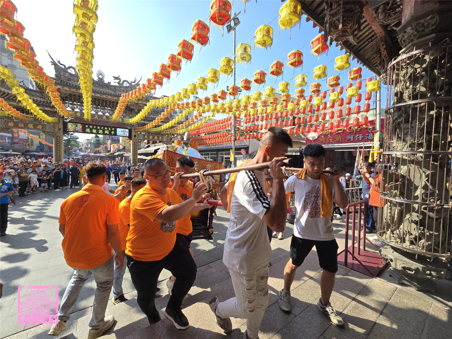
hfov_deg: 106.2
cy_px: 170
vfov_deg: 89.9
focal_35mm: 13
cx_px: 226
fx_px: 170
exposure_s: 1/1332
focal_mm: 2.2
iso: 50
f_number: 2.2
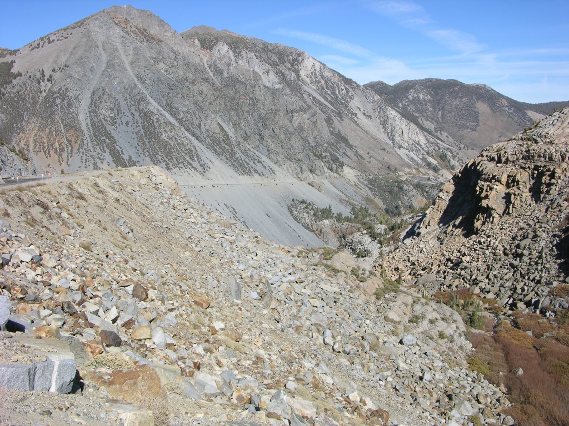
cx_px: 284
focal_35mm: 35
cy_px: 213
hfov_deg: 52.6
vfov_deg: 40.7
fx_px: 575
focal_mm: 8.9
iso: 50
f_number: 6.3
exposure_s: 1/223
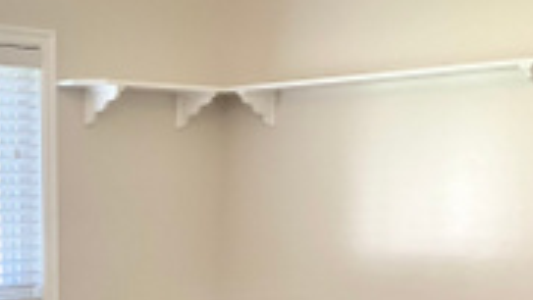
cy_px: 300
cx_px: 77
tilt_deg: -5.9
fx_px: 1060
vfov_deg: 15.8
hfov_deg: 27.4
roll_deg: +0.2
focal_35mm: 75
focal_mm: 4.25
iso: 100
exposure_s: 1/120
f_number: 1.8
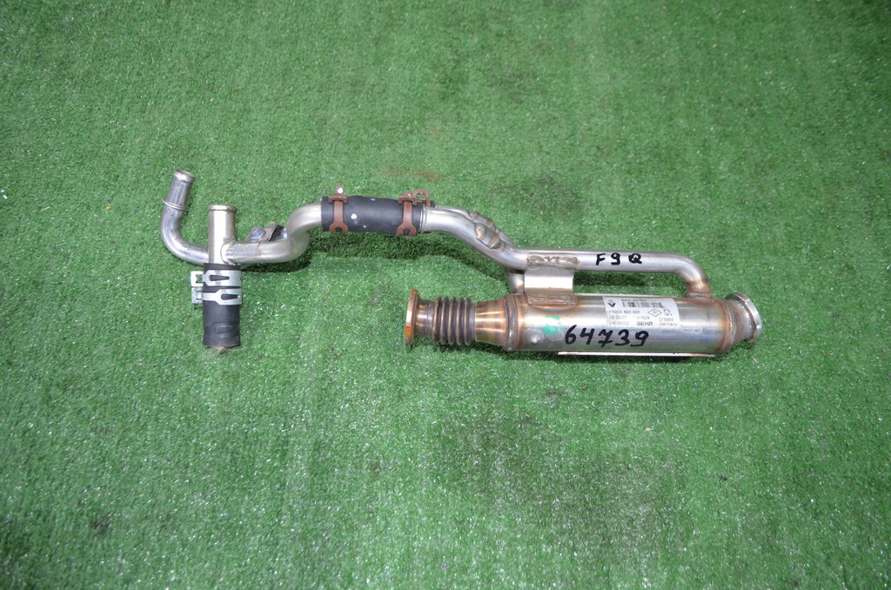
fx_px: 667
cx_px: 446
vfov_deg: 47.7
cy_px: 295
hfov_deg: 67.5
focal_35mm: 27
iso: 800
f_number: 3.5
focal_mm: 18
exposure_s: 1/60
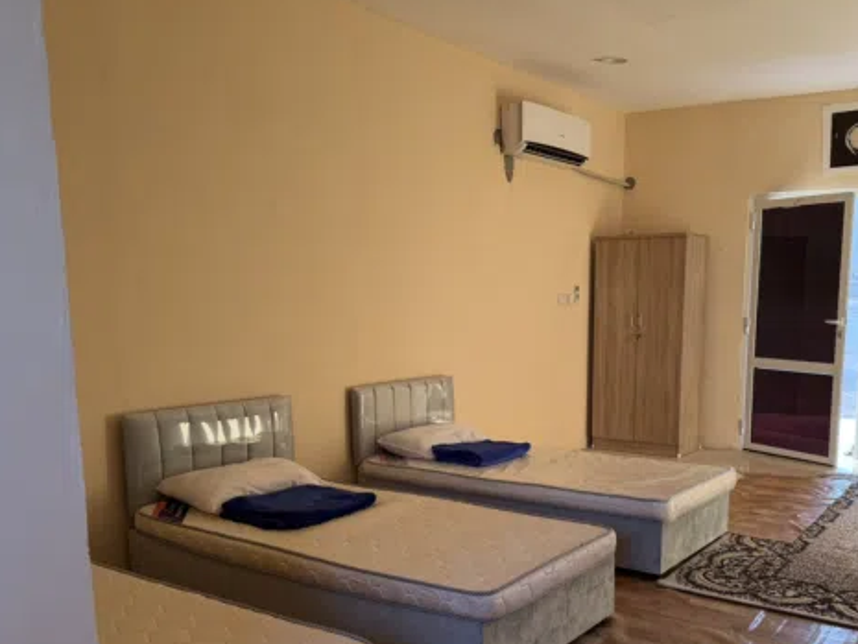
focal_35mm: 33
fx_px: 818
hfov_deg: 54.8
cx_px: 528
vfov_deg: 42.5
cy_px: 421
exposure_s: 1/121
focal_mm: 6.76
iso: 160
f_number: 1.78
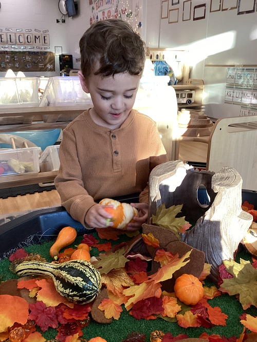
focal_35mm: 31
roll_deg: +0.8
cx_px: 128
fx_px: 307
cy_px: 171
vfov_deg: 58.3
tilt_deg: -21.0
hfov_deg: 45.5
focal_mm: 3.3
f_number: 2.4
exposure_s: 1/50
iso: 50
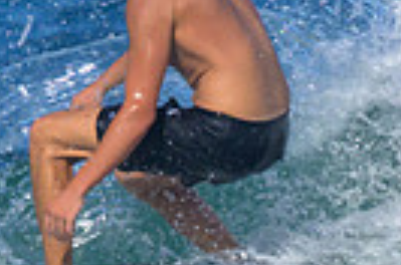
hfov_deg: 0.6
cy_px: 547
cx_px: 46
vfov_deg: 0.4
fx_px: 37449
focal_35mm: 3370
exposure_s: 1/2000
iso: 800
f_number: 8
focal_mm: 560
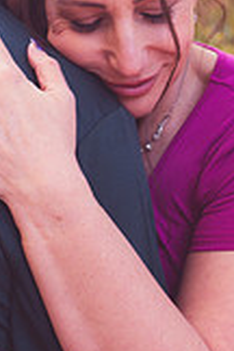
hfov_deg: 14.1
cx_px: 113
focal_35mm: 97
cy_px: 69
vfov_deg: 20.8
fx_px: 946
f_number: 4.5
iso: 500
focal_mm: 35
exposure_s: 1/100
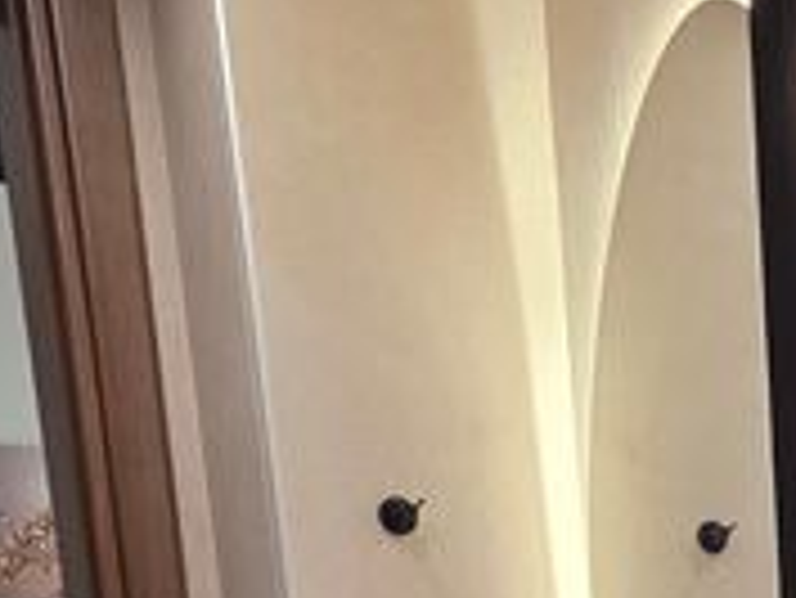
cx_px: 1061
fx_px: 1082
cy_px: 985
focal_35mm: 47
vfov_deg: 22.6
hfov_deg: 30.7
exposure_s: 1/100
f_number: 1.9
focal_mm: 2.2
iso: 320
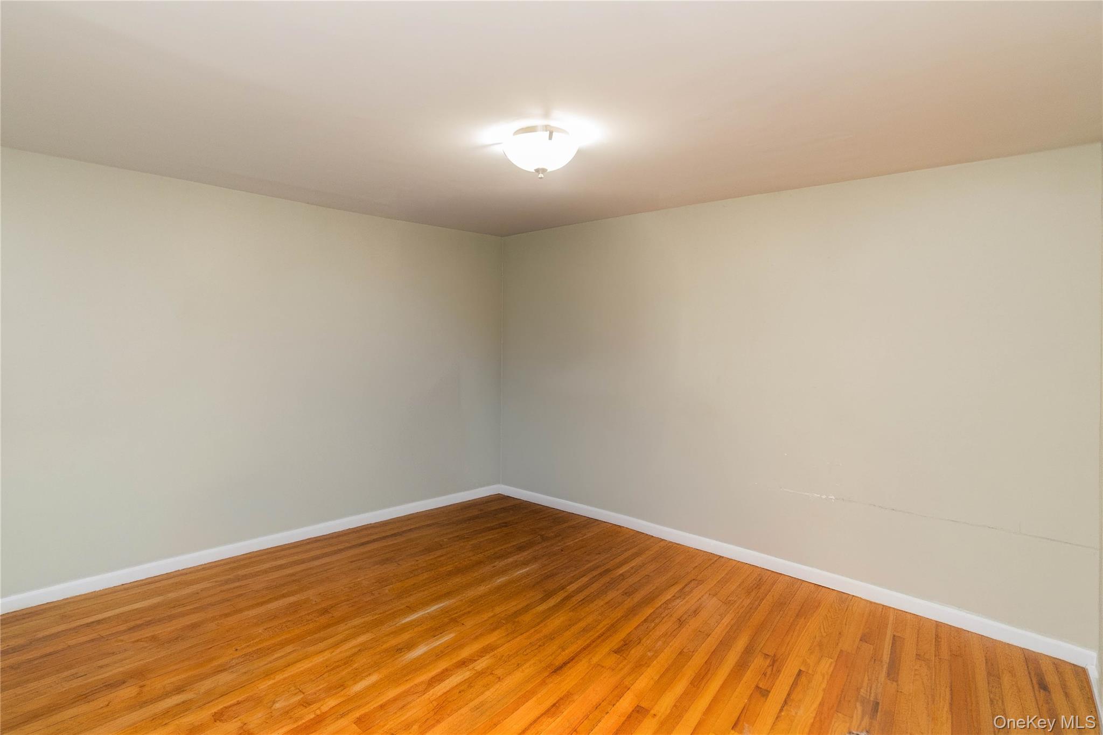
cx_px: 552
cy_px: 368
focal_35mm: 15
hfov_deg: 100.4
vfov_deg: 77.3
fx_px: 460
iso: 1400
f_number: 5.6
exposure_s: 1/60
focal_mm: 10
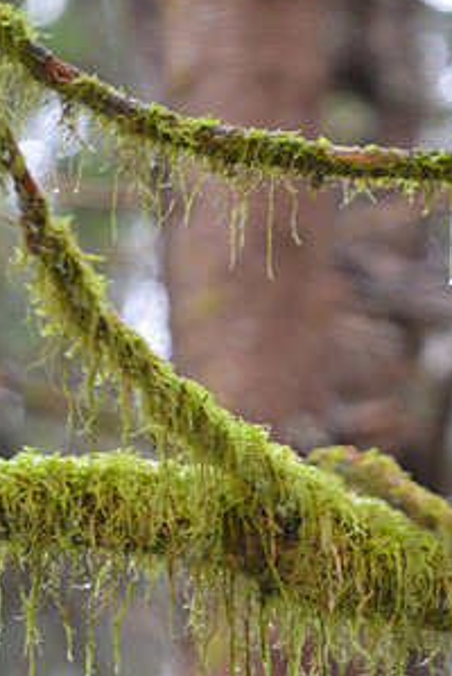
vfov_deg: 3.2
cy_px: 373
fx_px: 11987
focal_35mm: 638
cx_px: 393
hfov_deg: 2.2
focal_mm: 220
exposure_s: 1/60
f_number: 5
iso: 1600
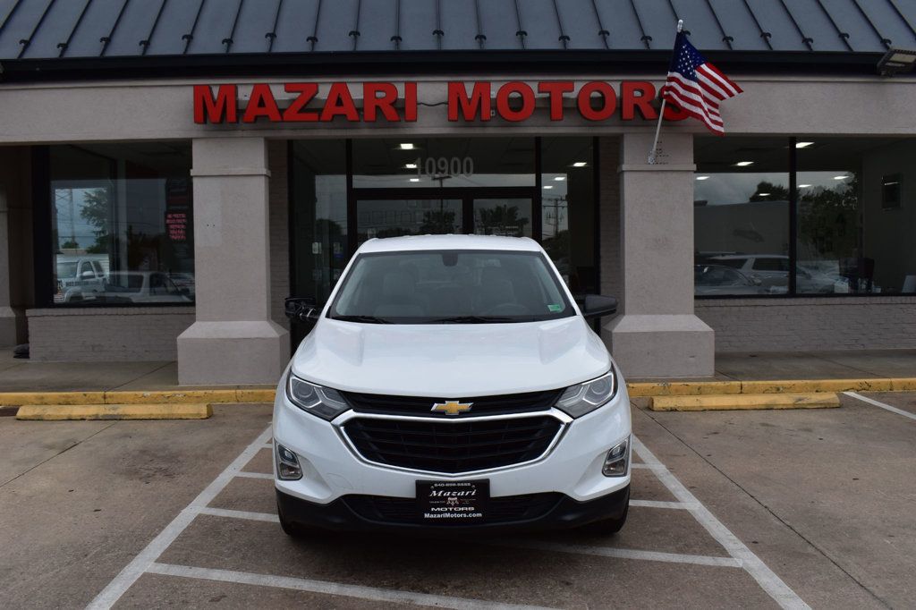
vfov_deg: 39.9
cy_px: 305
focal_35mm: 33
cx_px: 458
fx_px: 839
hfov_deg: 57.2
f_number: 11
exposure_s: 1/320
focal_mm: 22
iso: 400
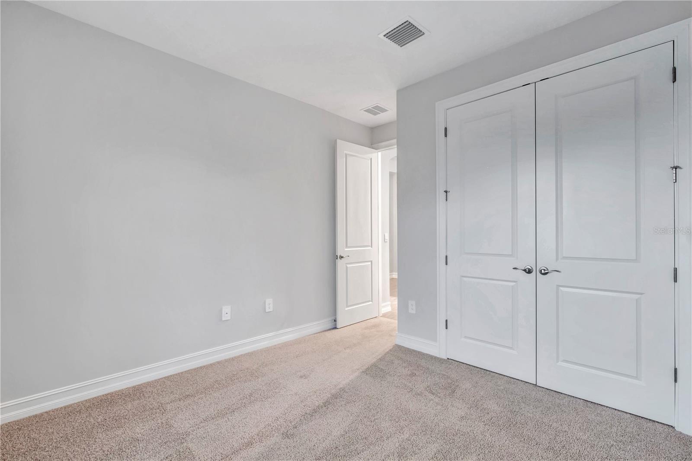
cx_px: 346
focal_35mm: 15
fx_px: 288
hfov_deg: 100.4
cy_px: 230
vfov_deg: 77.3
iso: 160
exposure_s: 1
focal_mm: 10
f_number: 8
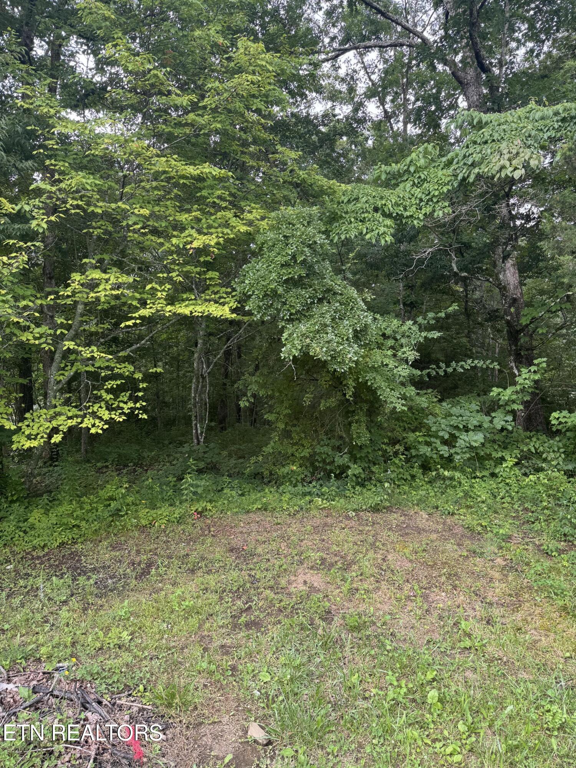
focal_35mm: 24
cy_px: 384
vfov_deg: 71.6
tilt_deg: -4.0
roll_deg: +1.8
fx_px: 532
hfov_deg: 56.8
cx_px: 288
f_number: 1.78
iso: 64
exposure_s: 1/141
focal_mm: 6.76
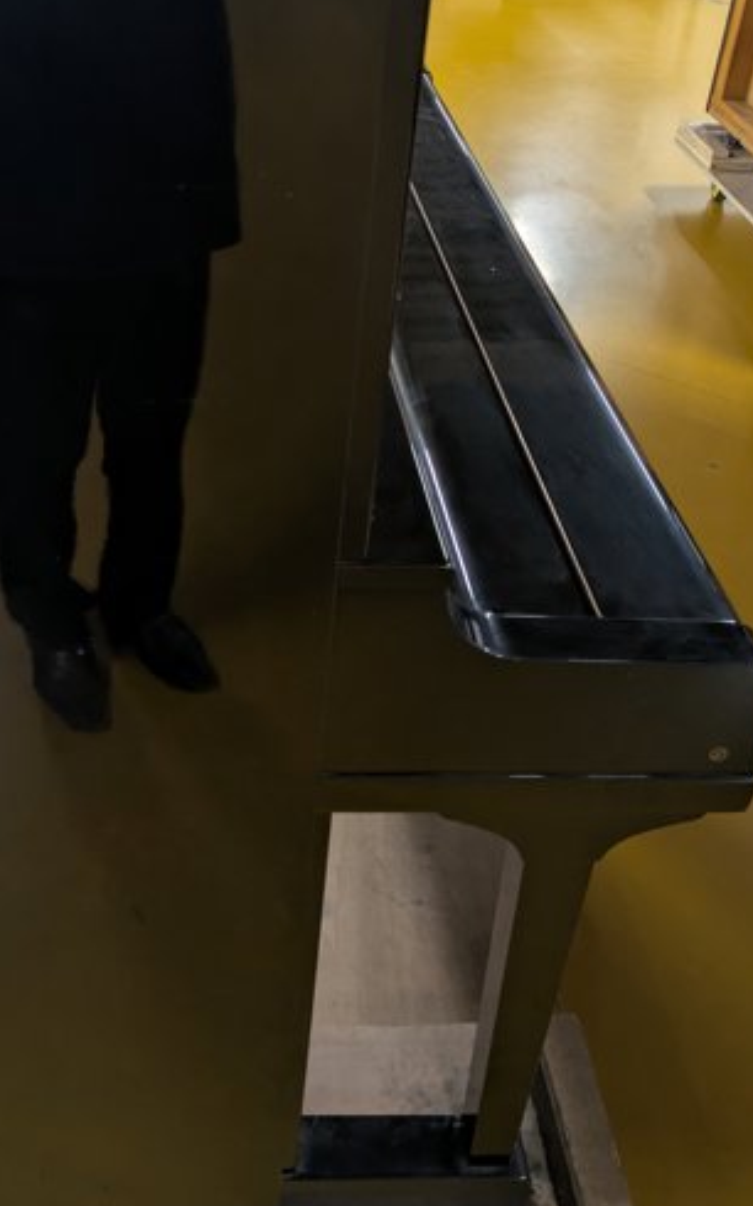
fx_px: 1281
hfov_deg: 32.4
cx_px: 230
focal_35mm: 39
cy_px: 438
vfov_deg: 49.8
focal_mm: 5.43
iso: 143
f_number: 1.89
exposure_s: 1/30
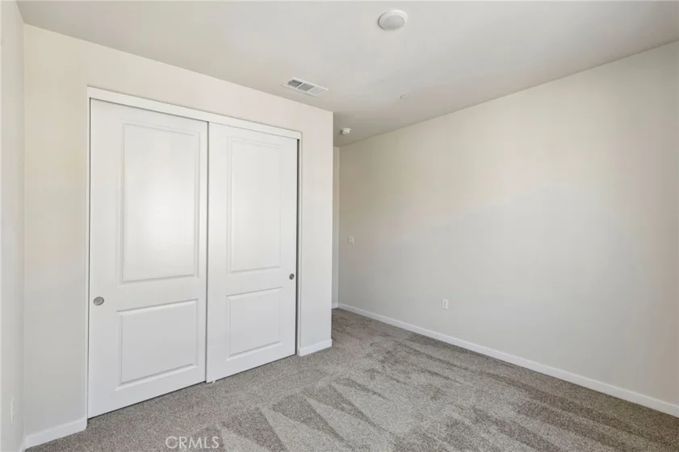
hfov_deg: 96.8
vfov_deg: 73.7
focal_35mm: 16
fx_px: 302
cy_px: 226
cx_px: 340
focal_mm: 16
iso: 320
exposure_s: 1/60
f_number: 8
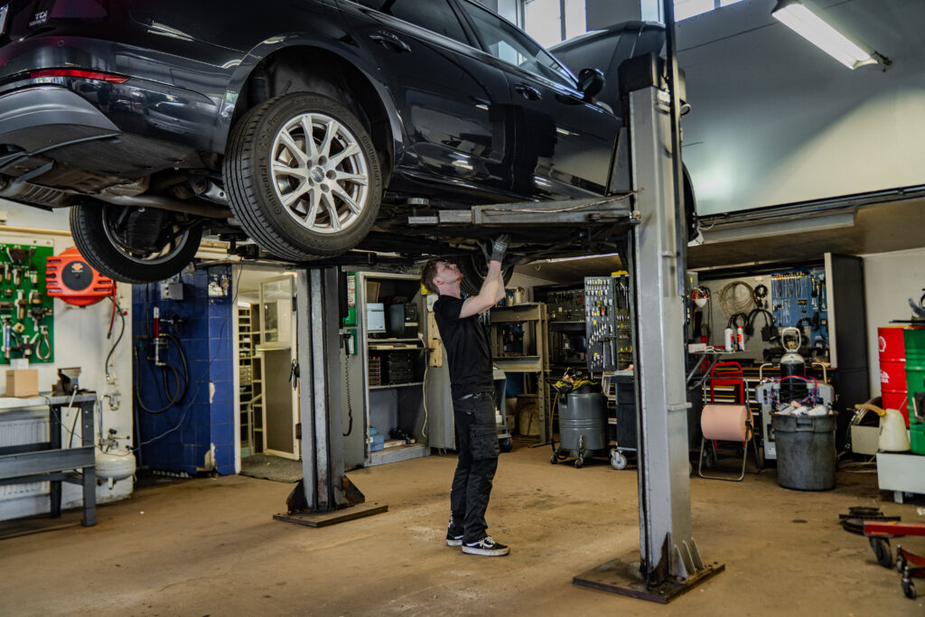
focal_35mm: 30
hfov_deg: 61.9
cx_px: 462
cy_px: 308
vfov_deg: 43.6
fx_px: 771
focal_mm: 30
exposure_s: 1/160
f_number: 3.2
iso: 800
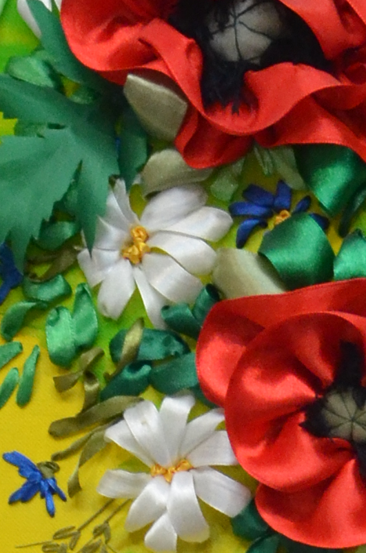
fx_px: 4520
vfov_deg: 6.6
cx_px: 731
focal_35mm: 295
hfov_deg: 4.6
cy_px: 1407
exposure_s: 1/80
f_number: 6.3
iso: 1600
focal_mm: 32
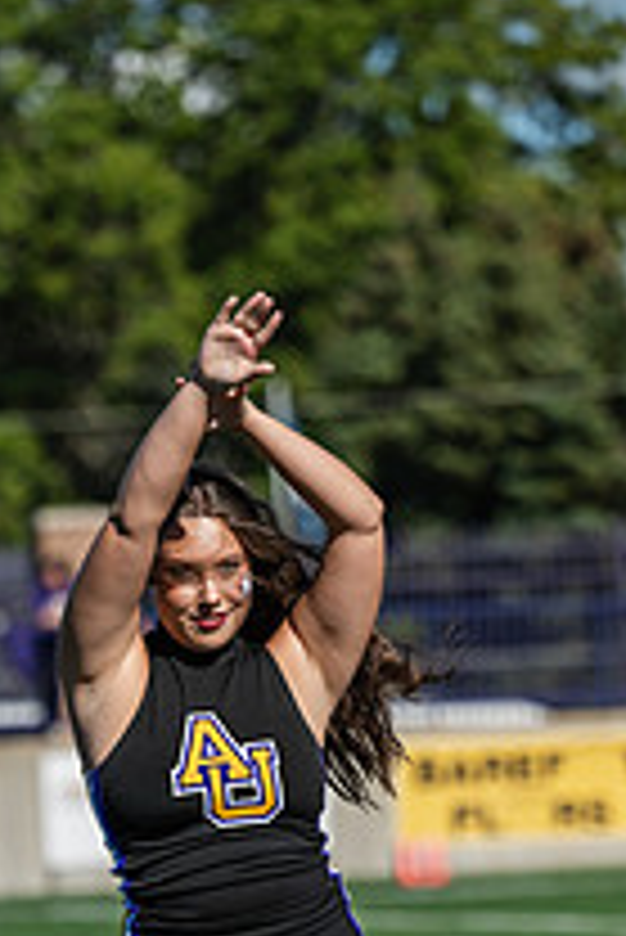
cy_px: 882
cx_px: 225
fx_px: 7317
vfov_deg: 7.3
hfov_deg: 4.9
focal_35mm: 281
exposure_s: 1/1600
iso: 80
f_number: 3.2
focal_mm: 130
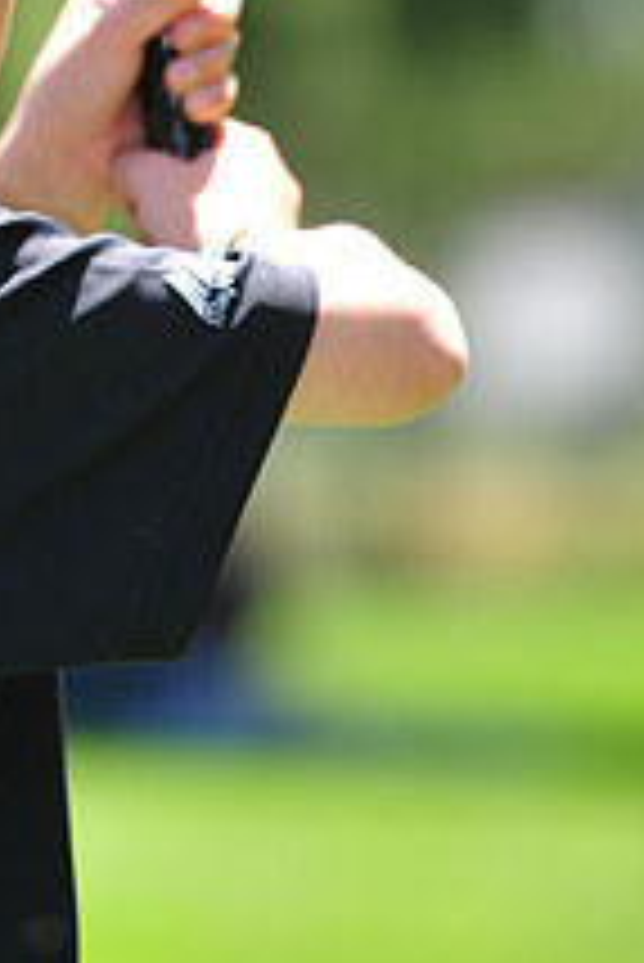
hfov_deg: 2.5
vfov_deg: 3.8
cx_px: -122
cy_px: -230
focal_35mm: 541
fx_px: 14492
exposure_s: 1/400
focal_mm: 200
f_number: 4.5
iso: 200
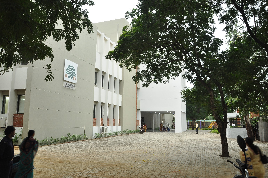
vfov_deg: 47.8
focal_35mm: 27
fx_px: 201
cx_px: 134
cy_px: 89
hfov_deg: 67.4
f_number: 6.3
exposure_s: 1/25
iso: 400
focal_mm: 18
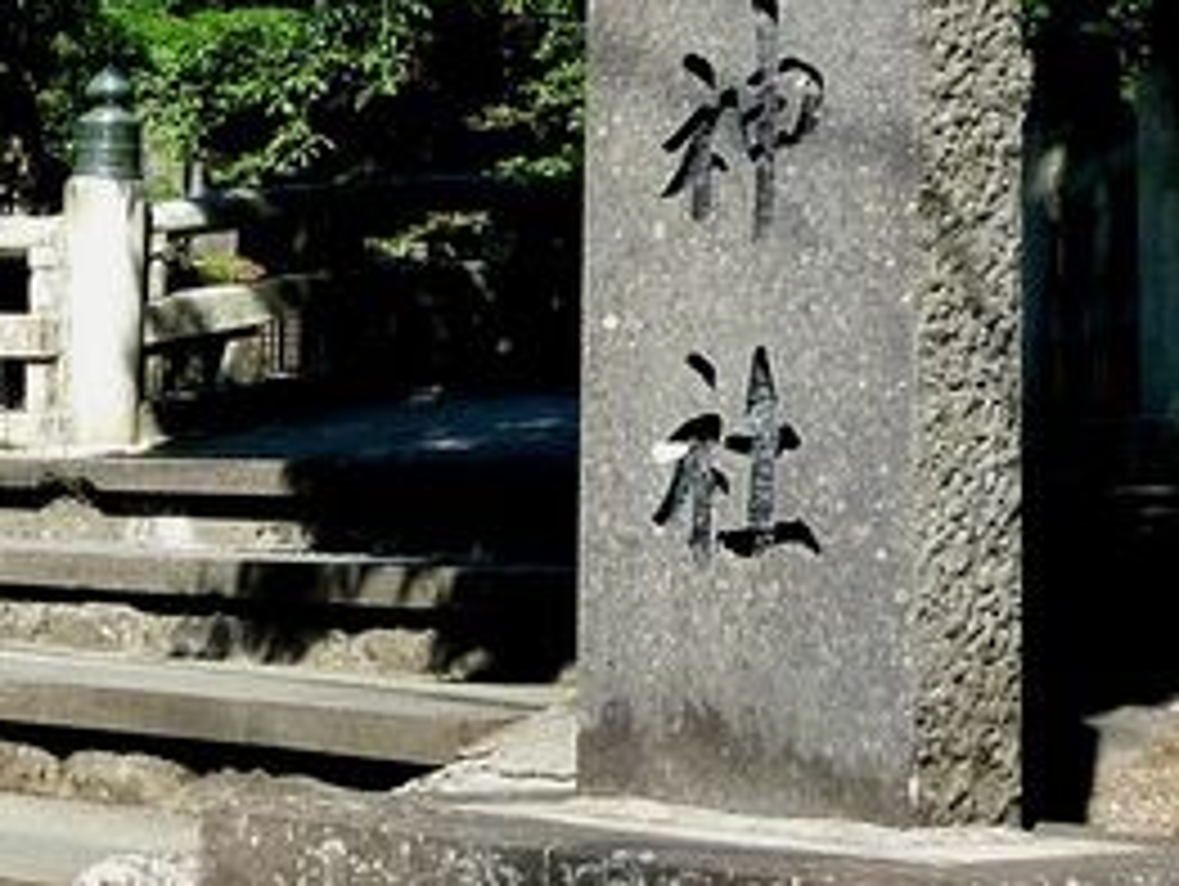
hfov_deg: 17.1
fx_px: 3886
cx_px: 162
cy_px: -126
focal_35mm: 114
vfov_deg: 12.7
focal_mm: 4.9
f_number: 3.3
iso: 80
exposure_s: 1/250
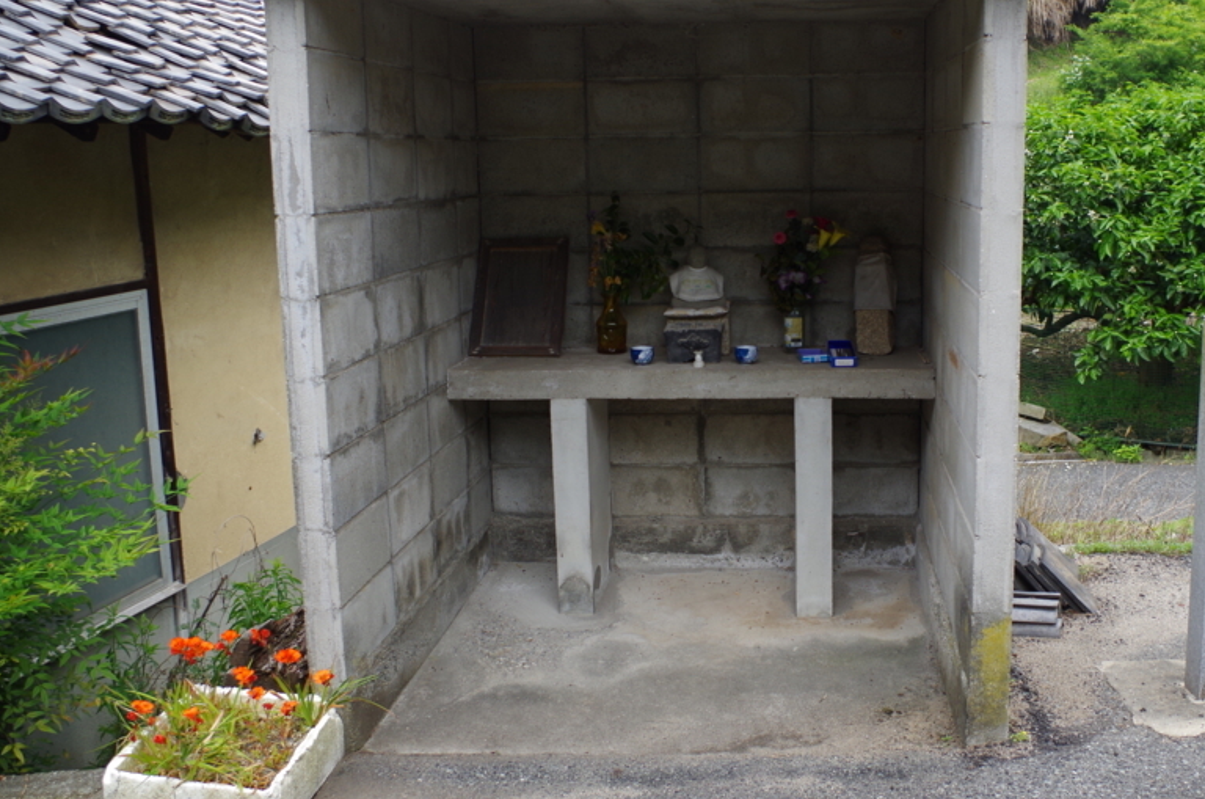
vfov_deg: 36.7
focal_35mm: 36
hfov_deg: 52.7
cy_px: 369
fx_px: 1203
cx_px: 752
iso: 200
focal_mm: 18
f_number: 5
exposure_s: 1/250
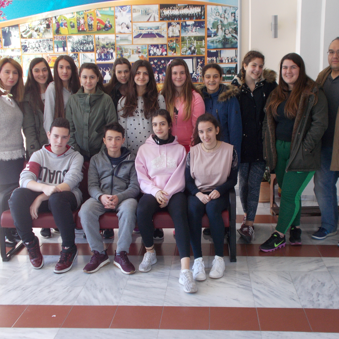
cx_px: 177
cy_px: 170
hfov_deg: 36.8
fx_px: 510
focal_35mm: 46
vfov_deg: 36.8
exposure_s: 1/30
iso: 140
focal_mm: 6.9
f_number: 3.9
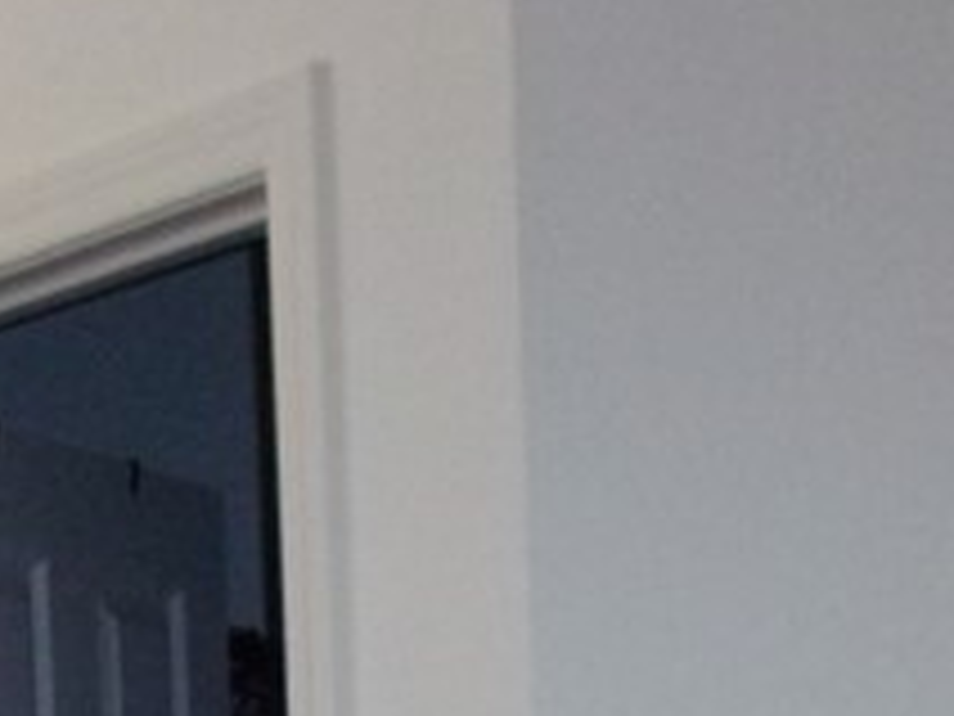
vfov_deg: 9.9
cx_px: -234
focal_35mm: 135
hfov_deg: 14.1
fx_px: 3721
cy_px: 1599
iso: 320
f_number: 3.9
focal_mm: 5.1
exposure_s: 1/34
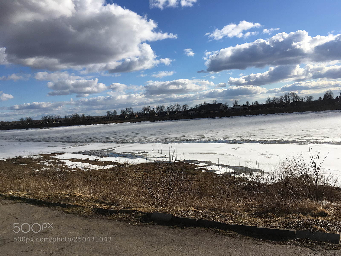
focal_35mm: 29
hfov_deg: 61.7
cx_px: 170
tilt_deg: -3.8
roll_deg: +4.4
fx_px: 286
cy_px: 128
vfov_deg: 48.2
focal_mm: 4.15
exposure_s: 1/3077
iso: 25
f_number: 2.2
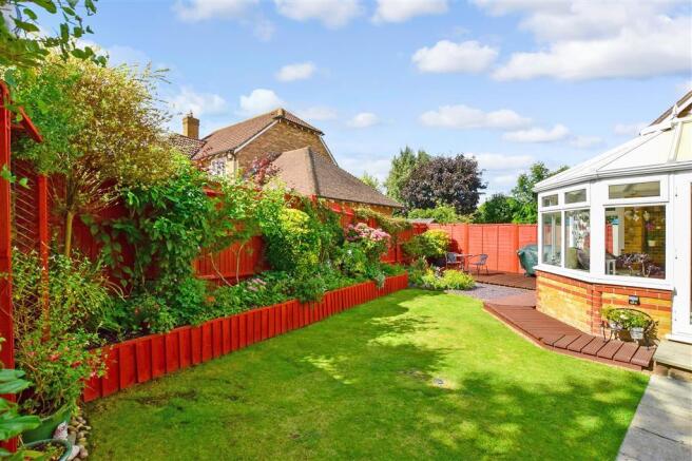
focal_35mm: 15
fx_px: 288
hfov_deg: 100.4
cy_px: 230
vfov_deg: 77.3
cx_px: 346
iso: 400
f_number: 13
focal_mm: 10
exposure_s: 1/400
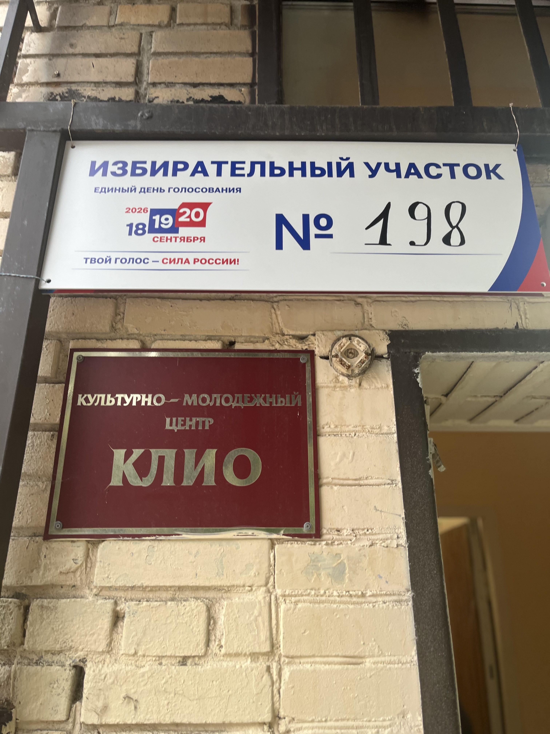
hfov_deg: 53.1
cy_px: 367
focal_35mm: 26
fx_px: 551
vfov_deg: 67.3
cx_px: 275
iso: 64
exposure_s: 1/122
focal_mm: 5.1
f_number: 1.6
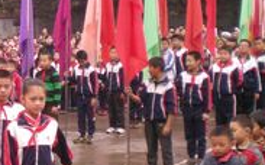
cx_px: -28
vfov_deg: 11.9
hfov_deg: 18.2
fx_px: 794
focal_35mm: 110
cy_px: 64
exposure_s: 1/57.4
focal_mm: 6.3
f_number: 3.1
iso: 200
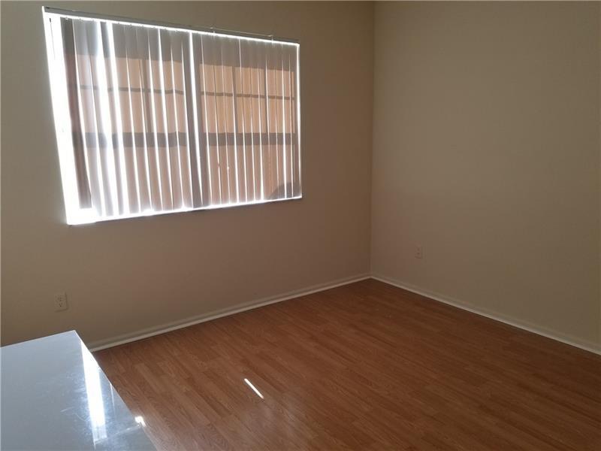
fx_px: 451
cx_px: 300
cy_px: 226
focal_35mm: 26
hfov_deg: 67.3
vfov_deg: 53.1
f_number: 1.7
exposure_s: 1/60
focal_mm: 4.3
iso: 100
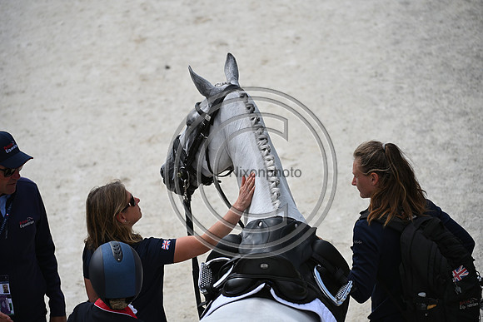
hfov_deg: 10.3
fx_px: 2684
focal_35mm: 200
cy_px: 161
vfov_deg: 6.9
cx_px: 242
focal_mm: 200
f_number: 4.5
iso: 220
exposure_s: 1/1600
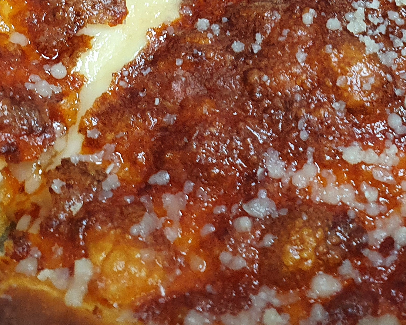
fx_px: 889
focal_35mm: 74
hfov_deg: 25.4
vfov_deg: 19.1
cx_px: 308
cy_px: -101
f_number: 2.4
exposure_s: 1/40
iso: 200
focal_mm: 4.32
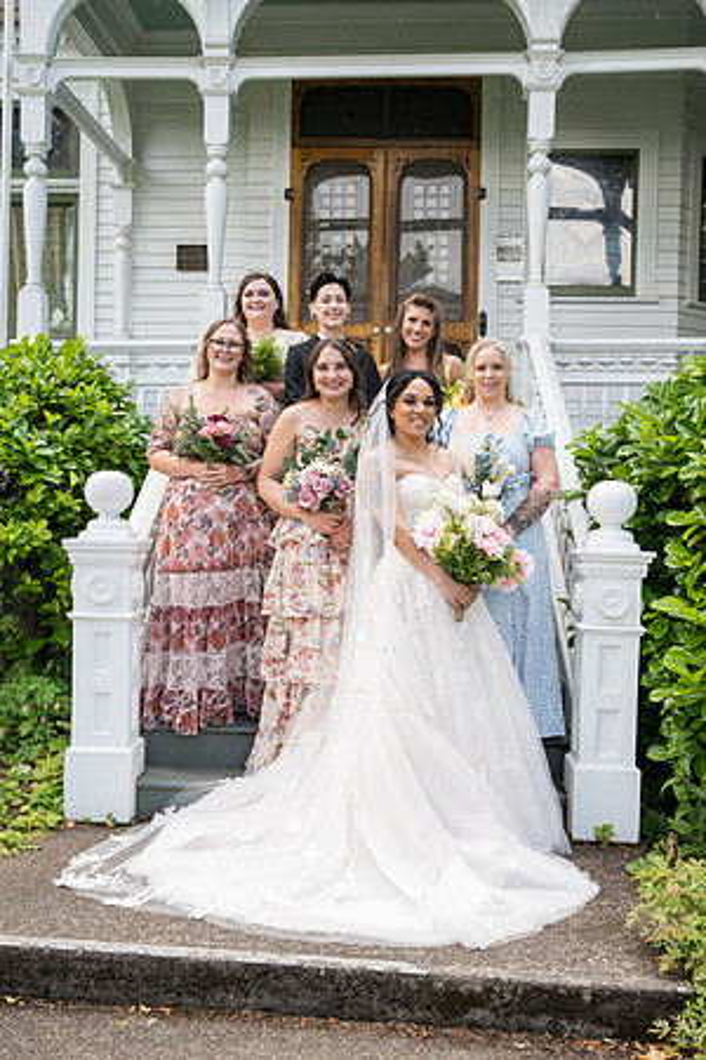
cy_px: 530
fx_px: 1177
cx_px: 353
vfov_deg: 48.5
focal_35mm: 40
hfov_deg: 33.4
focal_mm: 40
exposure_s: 1/400
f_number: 5
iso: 400
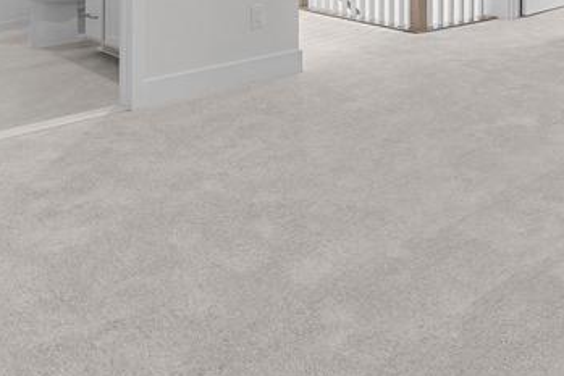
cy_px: -124
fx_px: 737
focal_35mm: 47
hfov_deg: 40.2
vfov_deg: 24.6
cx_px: 449
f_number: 8
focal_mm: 16
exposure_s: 1/4
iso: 250
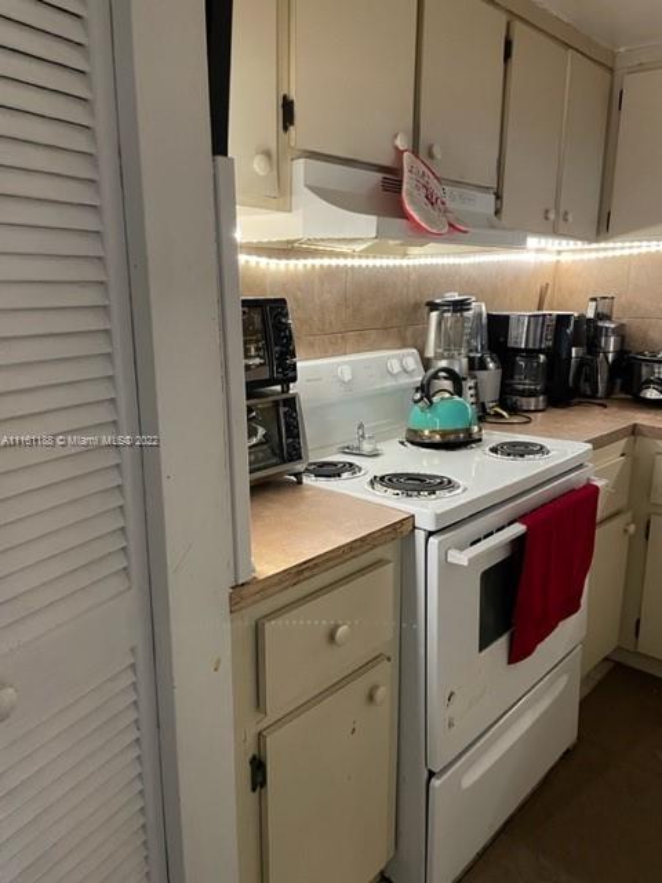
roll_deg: +0.8
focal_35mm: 26
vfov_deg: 67.3
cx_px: 331
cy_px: 442
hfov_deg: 53.1
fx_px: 663
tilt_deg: -13.1
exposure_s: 1/42
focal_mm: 4.2
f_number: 1.6
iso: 320
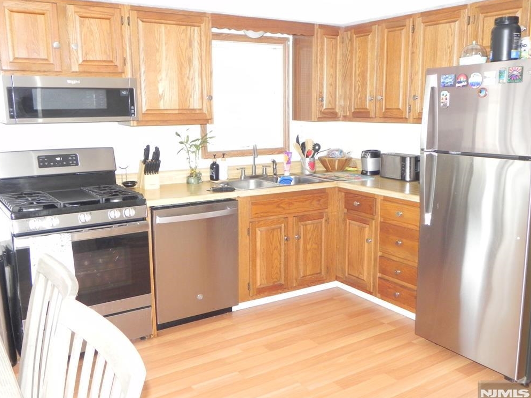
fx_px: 521
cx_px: 259
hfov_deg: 54.0
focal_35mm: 34
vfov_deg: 41.8
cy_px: 201
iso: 400
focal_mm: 5.9
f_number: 2.8
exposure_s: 1/30
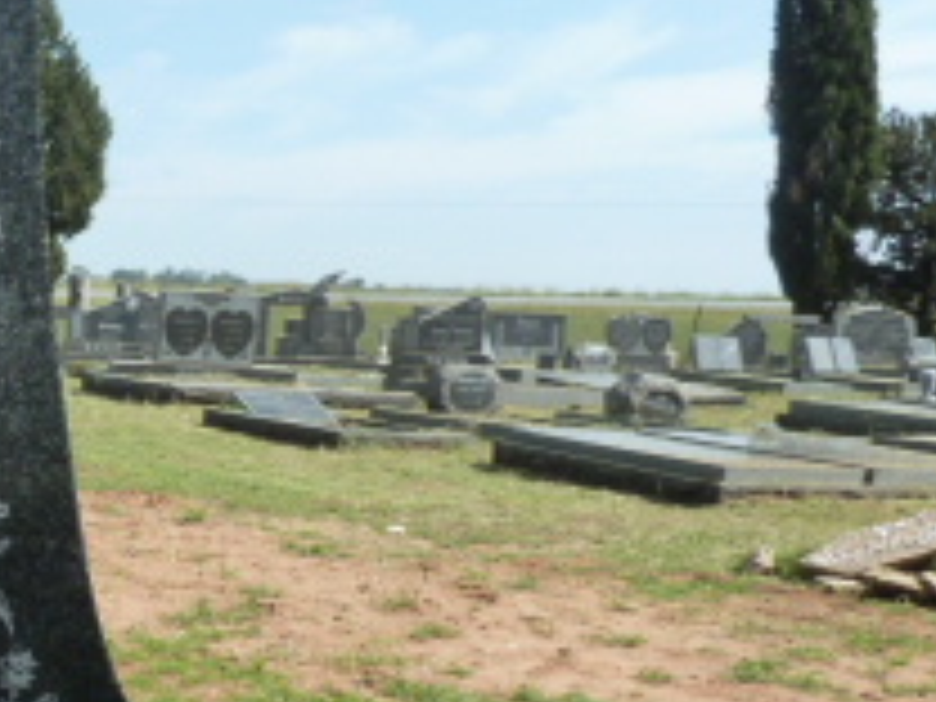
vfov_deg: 19.1
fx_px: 2082
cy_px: 464
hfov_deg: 22.1
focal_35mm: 77
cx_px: -360
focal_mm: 4.1
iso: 125
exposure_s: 1/400
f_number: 4
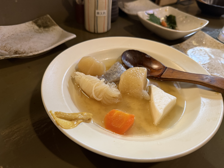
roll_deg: -3.9
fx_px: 155
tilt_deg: -40.9
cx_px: 112
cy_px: 84
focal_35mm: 24
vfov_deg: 56.8
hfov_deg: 71.6
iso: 320
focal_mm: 6.76
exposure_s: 1/50
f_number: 1.78
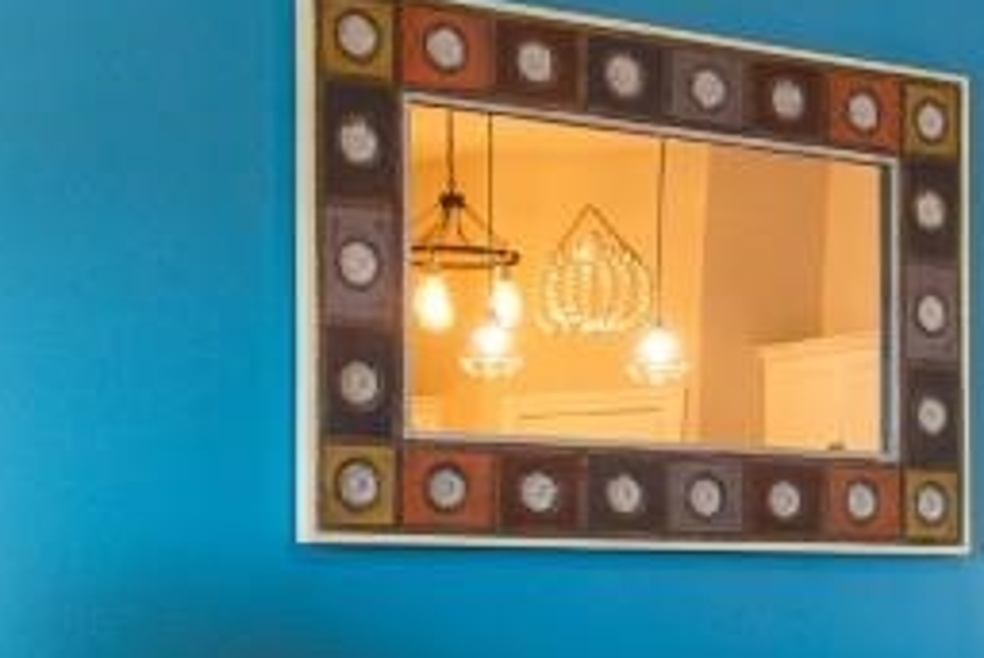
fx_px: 3118
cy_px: 589
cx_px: 1242
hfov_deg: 17.0
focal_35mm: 114
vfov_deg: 12.0
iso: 100
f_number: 4.8
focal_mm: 12
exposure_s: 1/4
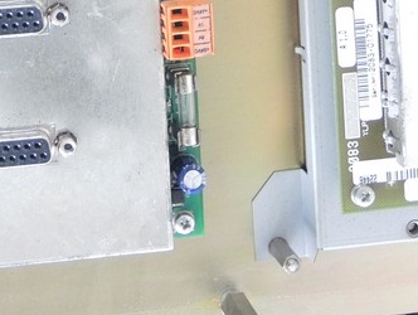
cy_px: -180
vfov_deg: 11.6
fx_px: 1475
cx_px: 118
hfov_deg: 16.1
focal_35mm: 122
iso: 400
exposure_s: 1/15
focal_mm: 6
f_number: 2
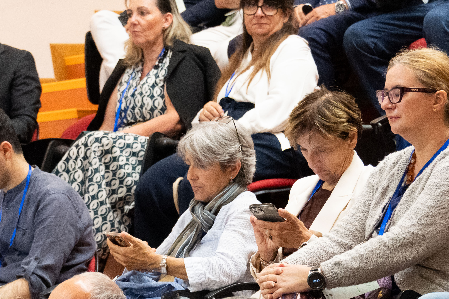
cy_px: 270
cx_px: 237
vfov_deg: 7.5
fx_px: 2270
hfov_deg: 11.3
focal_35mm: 182
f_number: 6.3
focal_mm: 89
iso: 16000
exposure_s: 1/160
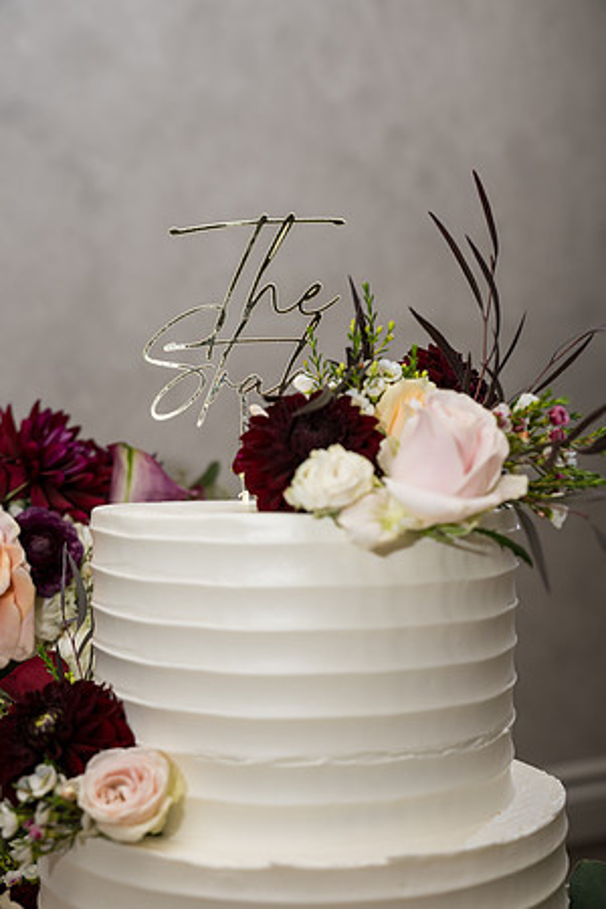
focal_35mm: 47
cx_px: 303
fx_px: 1187
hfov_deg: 28.6
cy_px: 454
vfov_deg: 41.9
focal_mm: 47
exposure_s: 1/320
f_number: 4
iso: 320
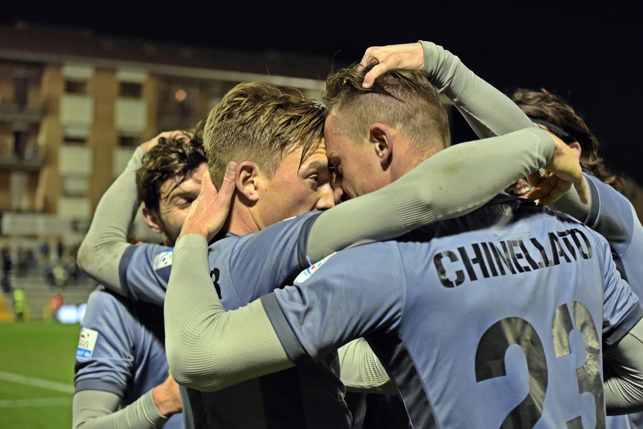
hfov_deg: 28.8
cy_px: 214
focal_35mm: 70
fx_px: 1251
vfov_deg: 19.5
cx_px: 322
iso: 4500
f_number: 4.5
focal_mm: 70
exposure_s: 1/640
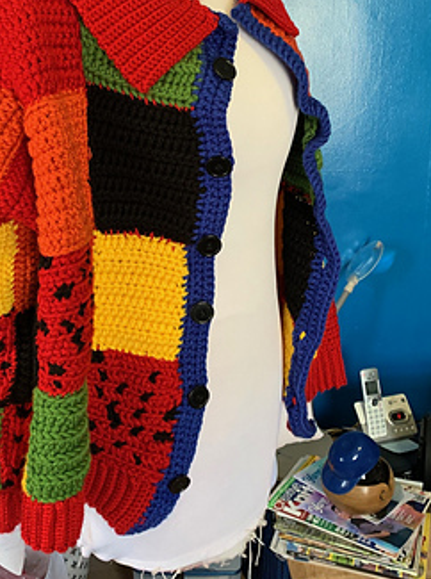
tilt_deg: -15.0
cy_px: 223
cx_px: 168
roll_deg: +1.2
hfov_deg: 35.7
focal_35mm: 40
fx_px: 667
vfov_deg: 46.6
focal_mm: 4.25
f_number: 1.8
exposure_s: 1/60
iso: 320
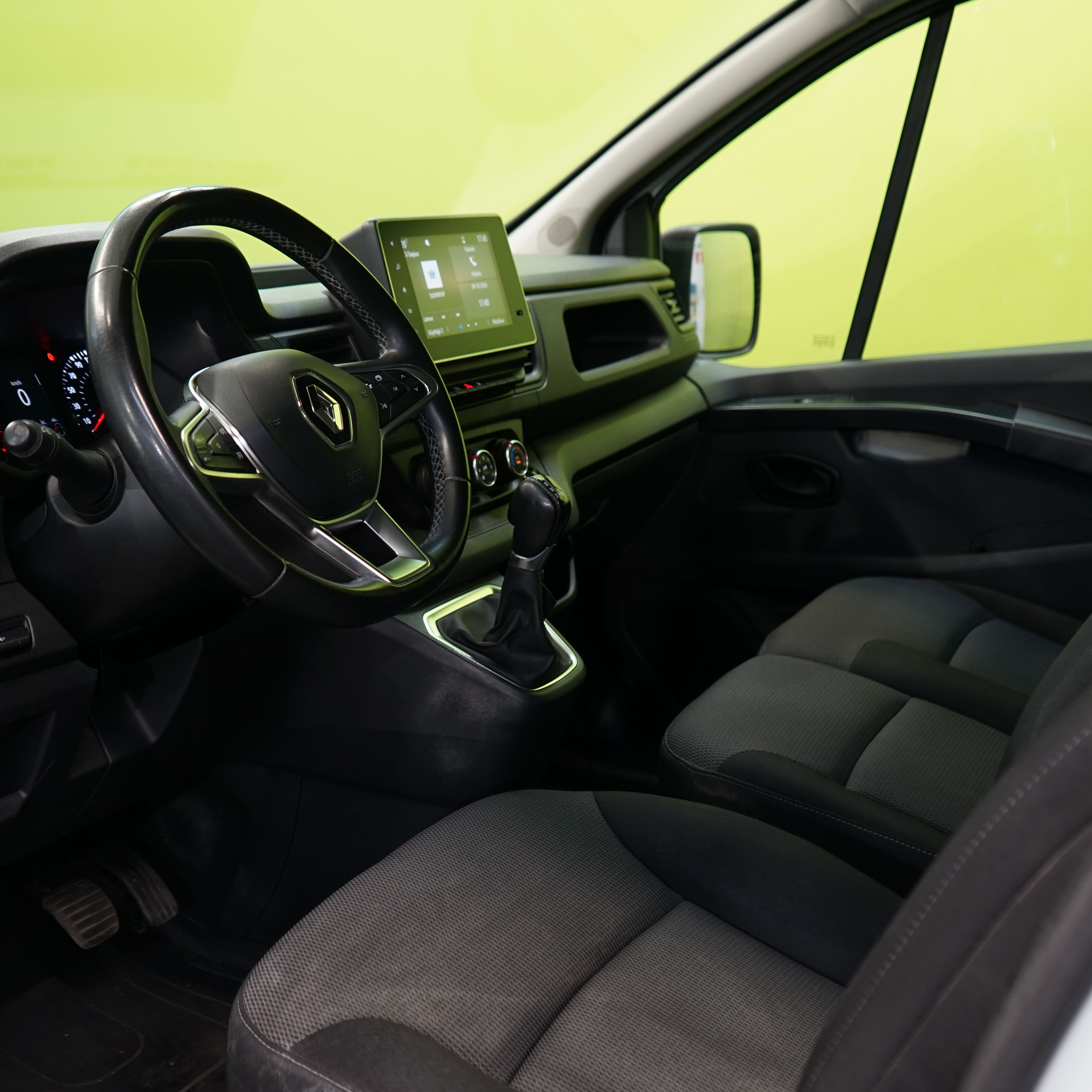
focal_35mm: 41
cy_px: 533
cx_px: 456
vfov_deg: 40.9
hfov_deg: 40.8
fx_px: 1463
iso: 400
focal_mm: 29
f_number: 4
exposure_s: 1/25
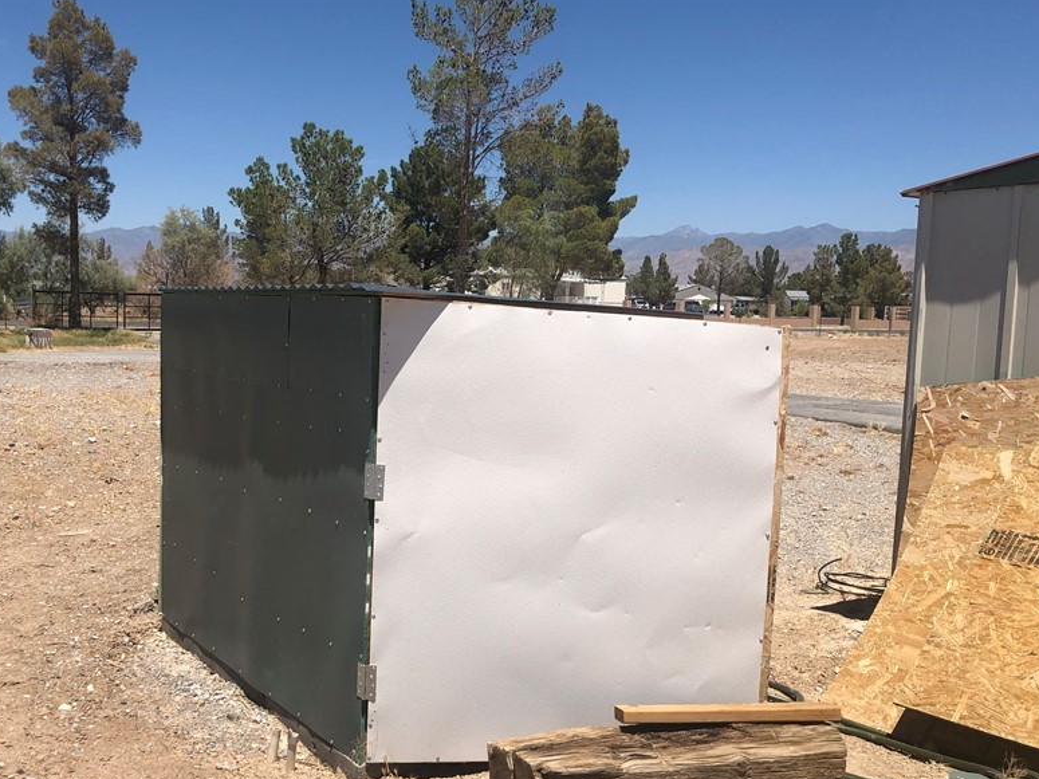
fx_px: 1110
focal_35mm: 37
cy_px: 442
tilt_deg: -7.2
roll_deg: -2.4
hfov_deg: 49.5
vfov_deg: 38.6
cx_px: 367
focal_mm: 3.99
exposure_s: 1/3205
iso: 20
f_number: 1.8
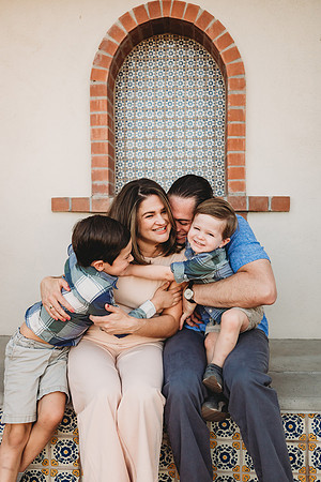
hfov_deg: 37.9
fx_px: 468
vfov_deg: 54.4
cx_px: 160
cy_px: 241
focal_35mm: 35
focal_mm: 35
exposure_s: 1/2500
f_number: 3.5
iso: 1000
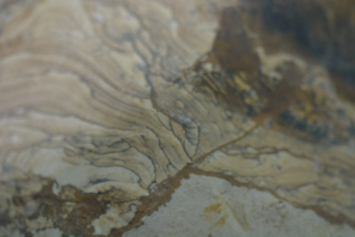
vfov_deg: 8.7
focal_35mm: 158
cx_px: 178
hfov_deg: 13.0
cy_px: 118
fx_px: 1553
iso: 400
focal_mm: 105
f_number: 3.5
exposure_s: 1/400
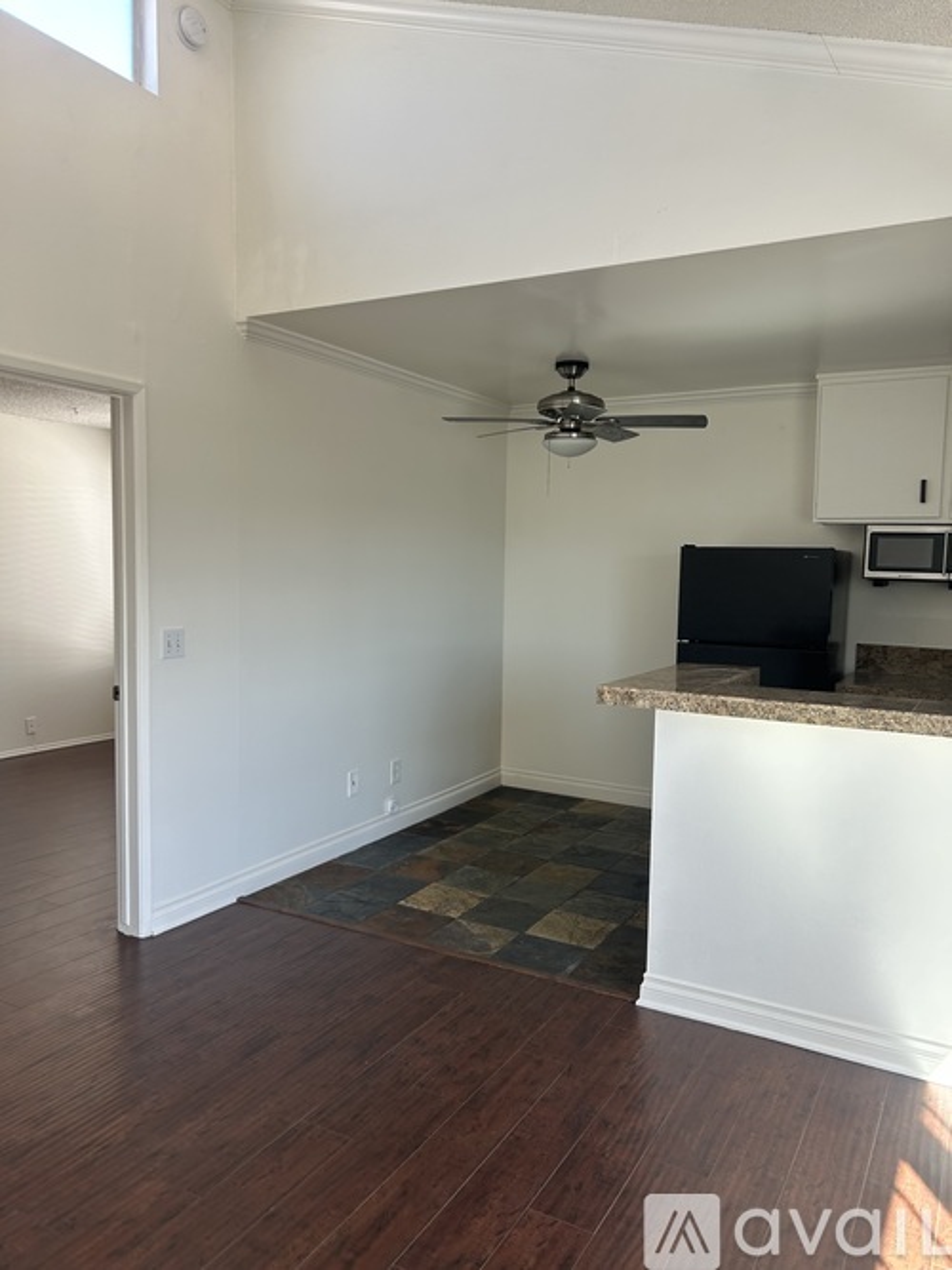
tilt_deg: -3.1
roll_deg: -1.7
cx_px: 476
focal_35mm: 26
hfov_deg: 53.0
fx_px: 954
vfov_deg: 67.3
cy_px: 635
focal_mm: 5.7
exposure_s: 1/121
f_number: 1.5
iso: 40
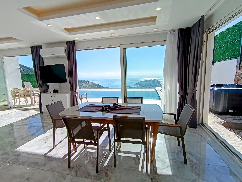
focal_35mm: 17
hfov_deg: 91.0
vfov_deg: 74.7
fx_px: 119
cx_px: 121
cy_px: 91
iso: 102
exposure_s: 1/822
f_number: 2.2
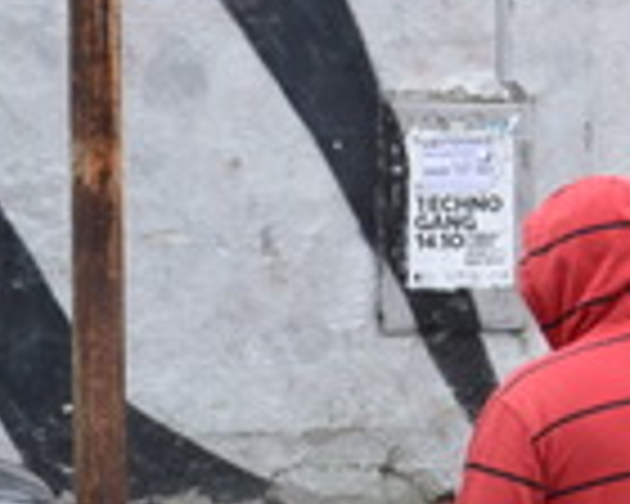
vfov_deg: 5.2
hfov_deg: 6.4
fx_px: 5519
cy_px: 461
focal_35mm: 296
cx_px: 1152
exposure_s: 1/125
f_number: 5.6
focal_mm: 46
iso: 280
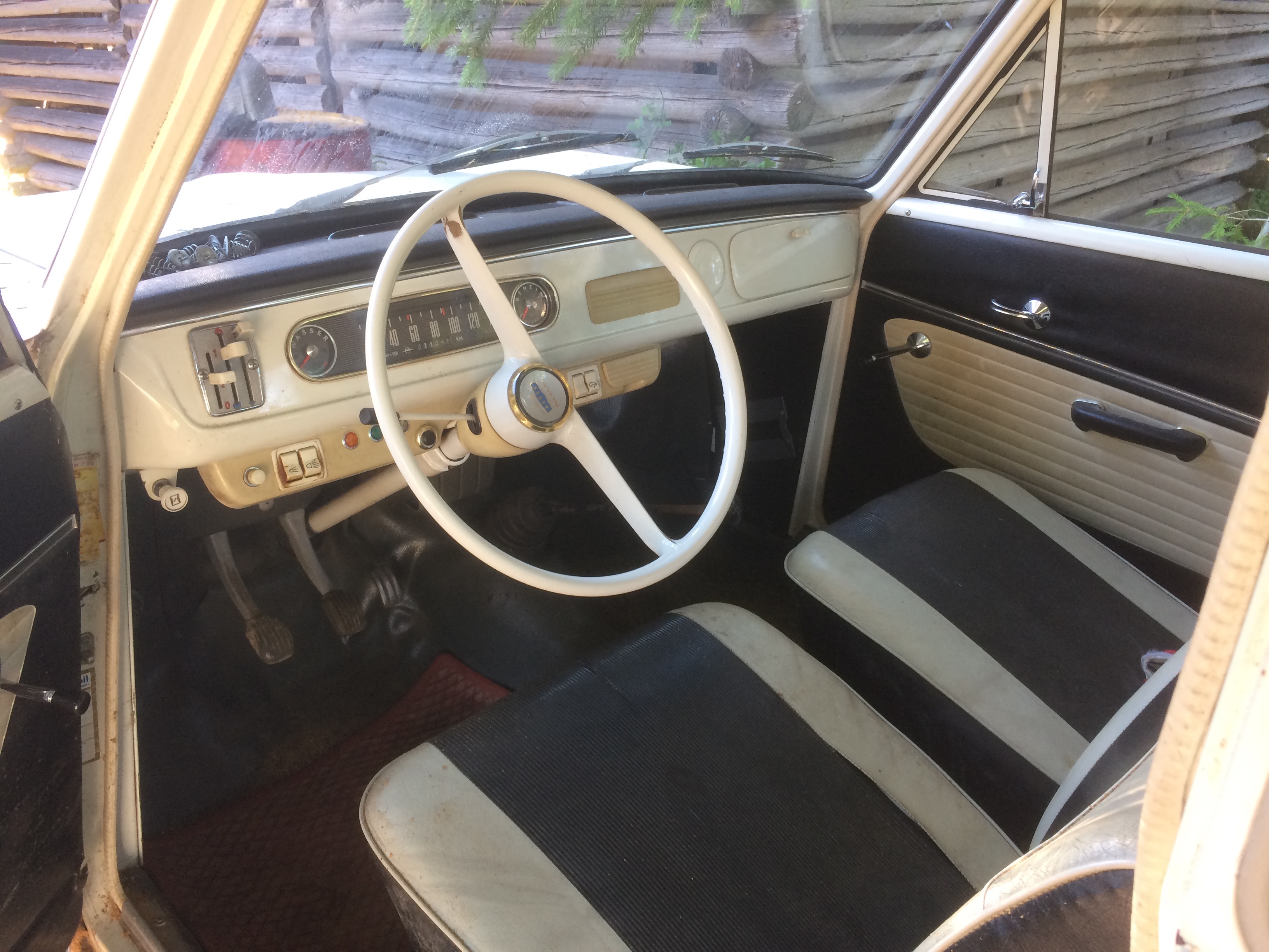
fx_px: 1063
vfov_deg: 48.2
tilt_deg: -22.2
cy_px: 476
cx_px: 634
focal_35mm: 29
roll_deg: +1.2
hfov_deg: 61.7
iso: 50
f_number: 2.2
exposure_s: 1/33
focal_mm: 4.15
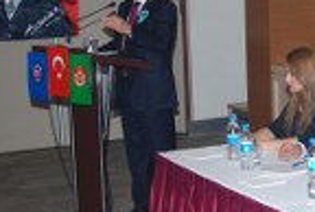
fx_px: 843
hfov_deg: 19.7
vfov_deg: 14.3
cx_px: 398
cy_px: 55
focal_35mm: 96
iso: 200
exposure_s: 1/60
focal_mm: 22
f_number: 4
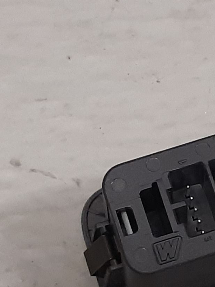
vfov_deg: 29.5
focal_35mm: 65
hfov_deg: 22.1
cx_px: 190
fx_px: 538
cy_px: 205
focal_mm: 3.93
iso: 125
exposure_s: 1/60
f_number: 1.7
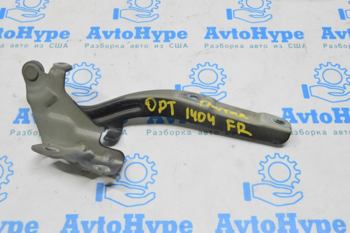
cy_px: 116
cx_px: 175
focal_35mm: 45
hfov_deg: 43.6
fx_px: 437
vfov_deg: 29.8
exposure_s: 1/20
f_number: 20
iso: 6400
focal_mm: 30
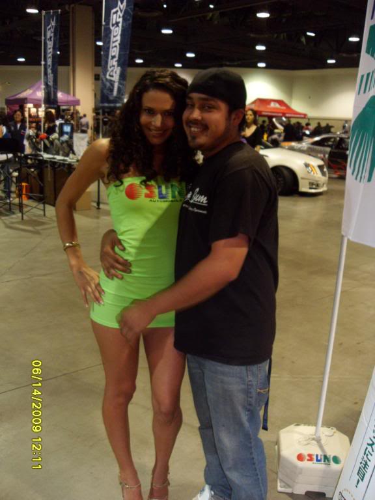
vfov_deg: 54.0
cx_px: 188
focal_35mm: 34
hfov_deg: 41.8
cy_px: 250
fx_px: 491
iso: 400
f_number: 2.8
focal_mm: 6.3
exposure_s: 1/45
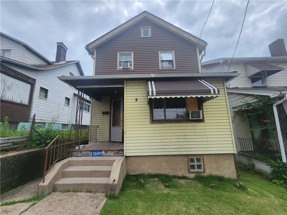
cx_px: 144
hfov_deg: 106.2
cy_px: 108
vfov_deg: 89.9
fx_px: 108
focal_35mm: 13
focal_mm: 2.2
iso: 50
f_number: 2.2
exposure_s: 1/2737
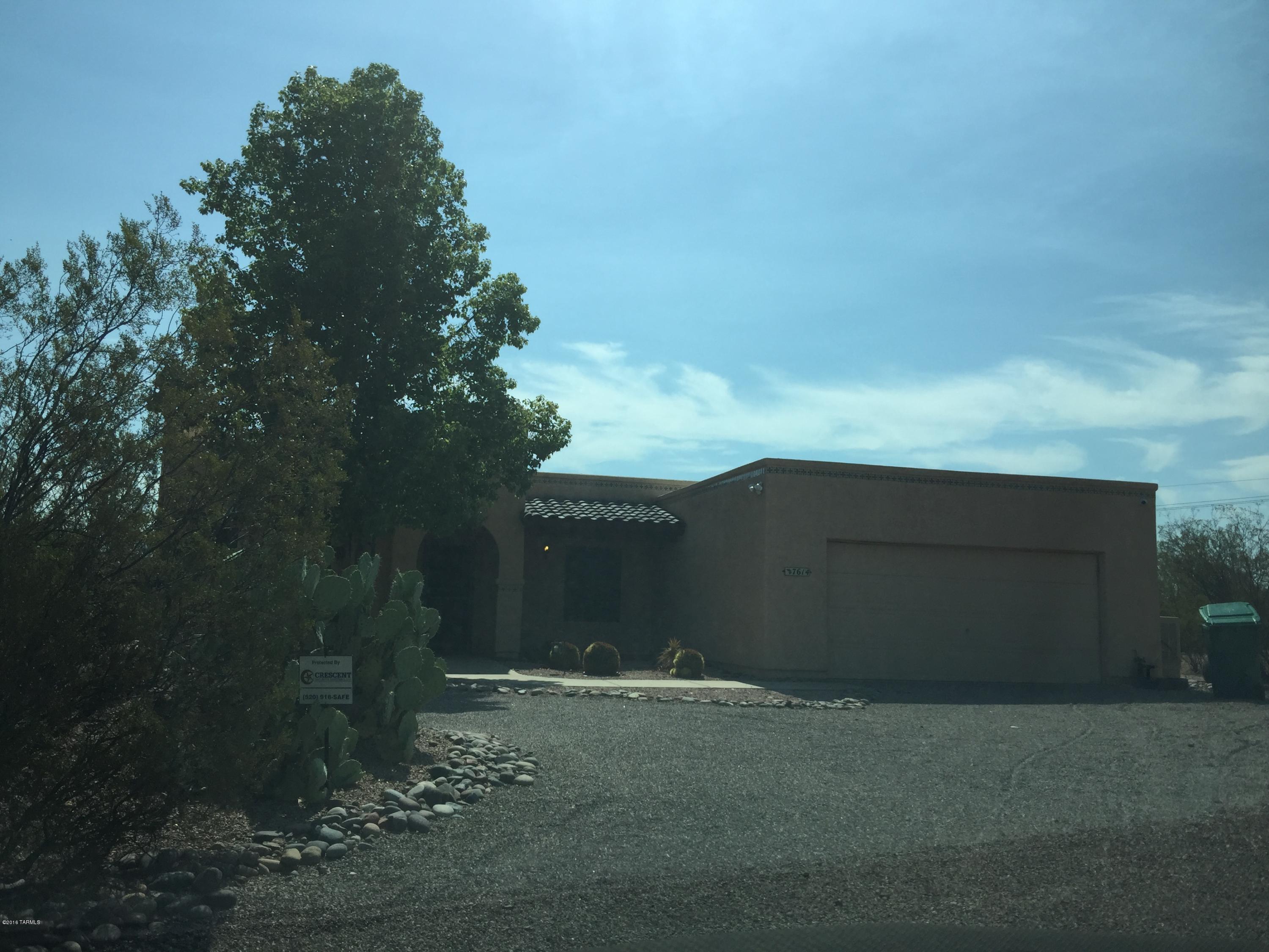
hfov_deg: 61.7
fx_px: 1063
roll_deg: -1.5
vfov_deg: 48.2
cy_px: 476
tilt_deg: +5.9
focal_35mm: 29
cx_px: 634
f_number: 2.2
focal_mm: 4.15
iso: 32
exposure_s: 1/2639
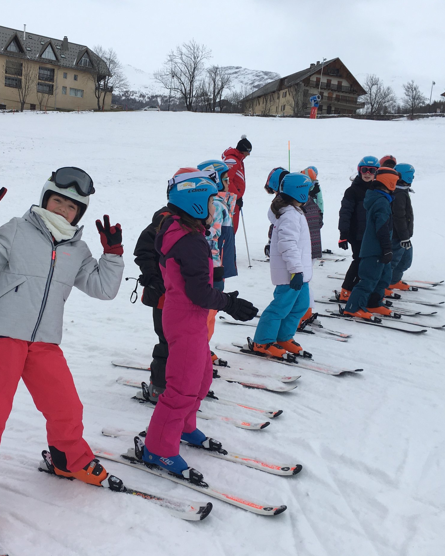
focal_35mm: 38
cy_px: 278
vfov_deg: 47.9
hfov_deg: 38.6
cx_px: 140
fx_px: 625
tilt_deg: -4.2
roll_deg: -5.0
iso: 25
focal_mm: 4.15
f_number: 2.2
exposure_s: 1/1425
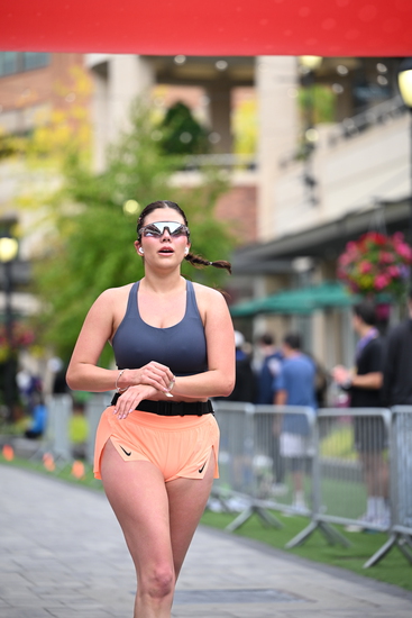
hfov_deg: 10.2
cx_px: 206
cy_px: 309
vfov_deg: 15.2
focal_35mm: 135
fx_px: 2316
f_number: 2.8
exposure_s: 1/1600
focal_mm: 135
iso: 640
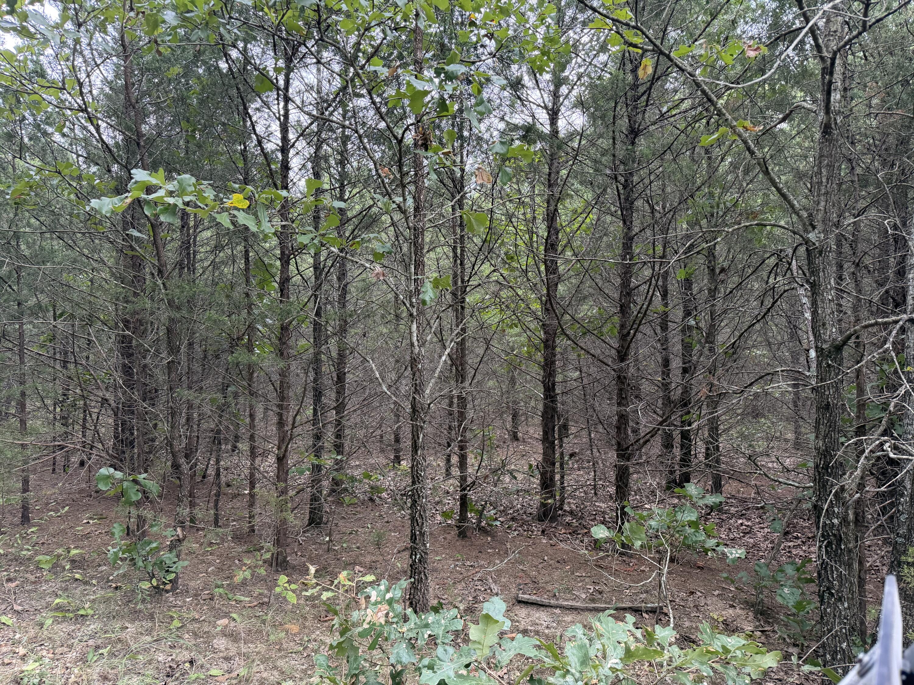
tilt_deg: +0.8
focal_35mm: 24
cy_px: 342
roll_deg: -0.3
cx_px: 457
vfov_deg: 56.8
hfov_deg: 71.6
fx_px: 634
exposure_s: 1/183
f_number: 1.78
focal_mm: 6.76
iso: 200
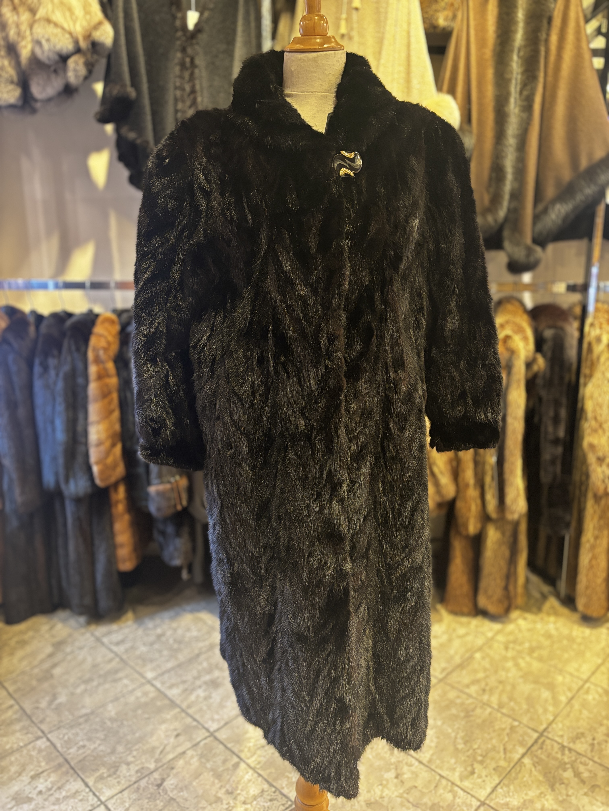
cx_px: 304
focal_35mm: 26
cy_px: 406
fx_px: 610
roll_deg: -0.7
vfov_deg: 67.3
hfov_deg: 53.1
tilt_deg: -10.8
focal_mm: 5.96
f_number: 1.6
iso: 400
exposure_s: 1/40
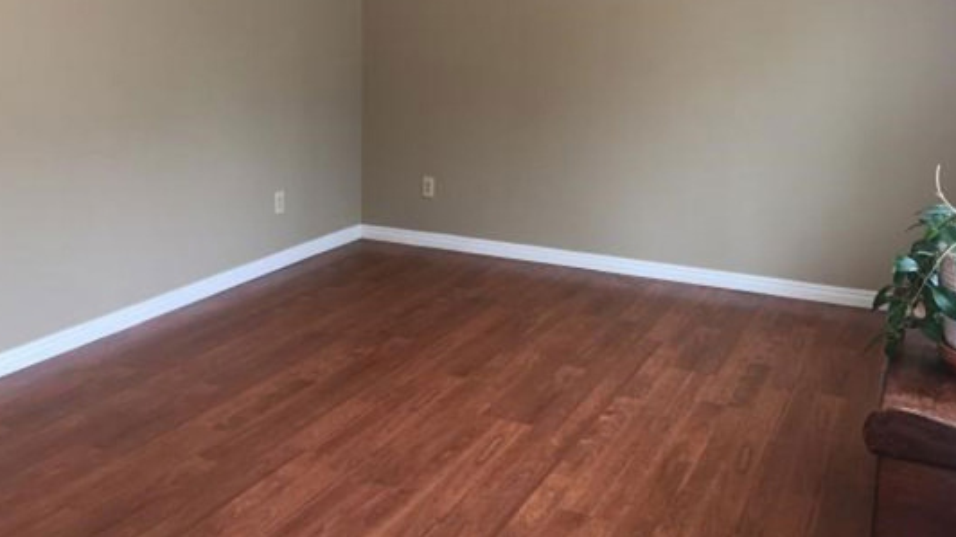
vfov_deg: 30.7
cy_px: 144
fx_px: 963
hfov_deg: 52.5
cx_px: 562
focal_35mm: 38
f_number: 2.2
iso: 50
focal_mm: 4.15
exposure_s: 1/30
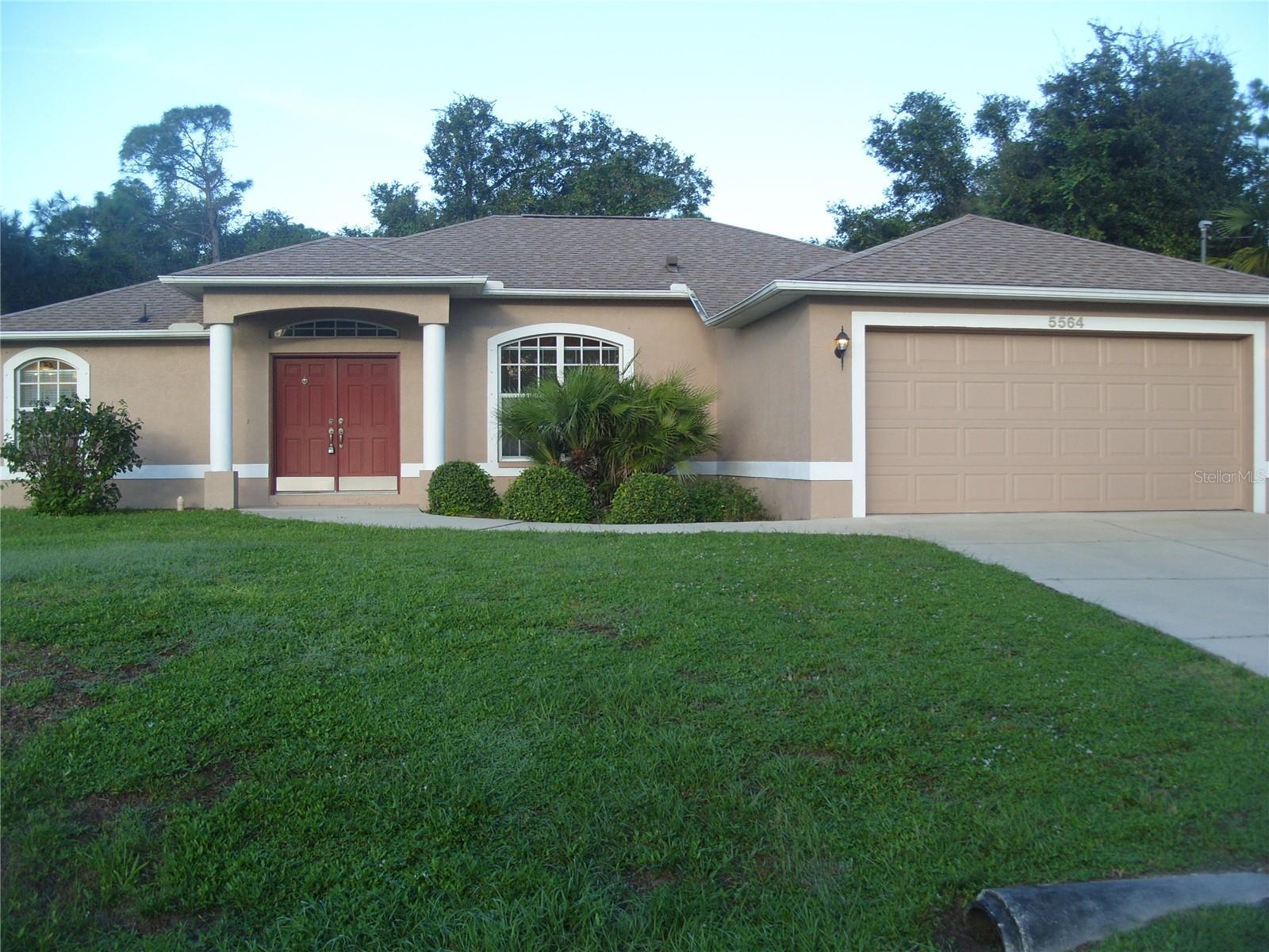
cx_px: 634
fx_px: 1283
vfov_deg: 40.7
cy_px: 476
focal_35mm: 35
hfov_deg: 52.6
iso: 80
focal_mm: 7.8
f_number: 2.8
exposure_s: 1/350
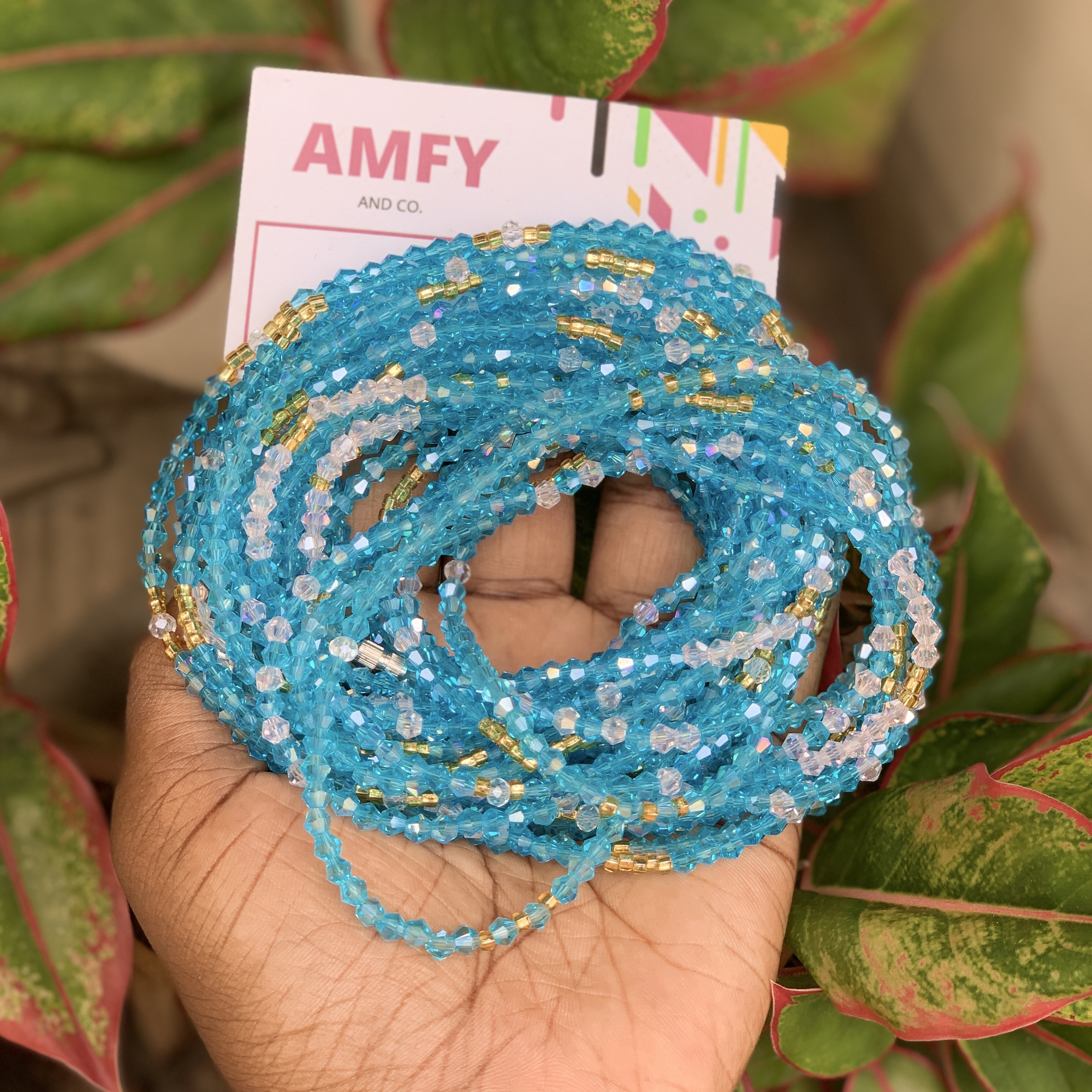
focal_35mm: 62
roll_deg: -1.8
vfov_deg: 27.7
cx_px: 542
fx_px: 2213
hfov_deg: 27.7
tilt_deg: -41.6
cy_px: 481
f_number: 2.4
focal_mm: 6
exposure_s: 1/122
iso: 20
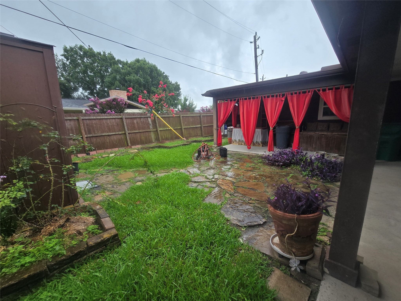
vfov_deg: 89.9
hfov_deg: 106.2
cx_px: 200
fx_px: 151
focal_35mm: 13
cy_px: 150
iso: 50
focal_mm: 2.2
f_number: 2.2
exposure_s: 1/205
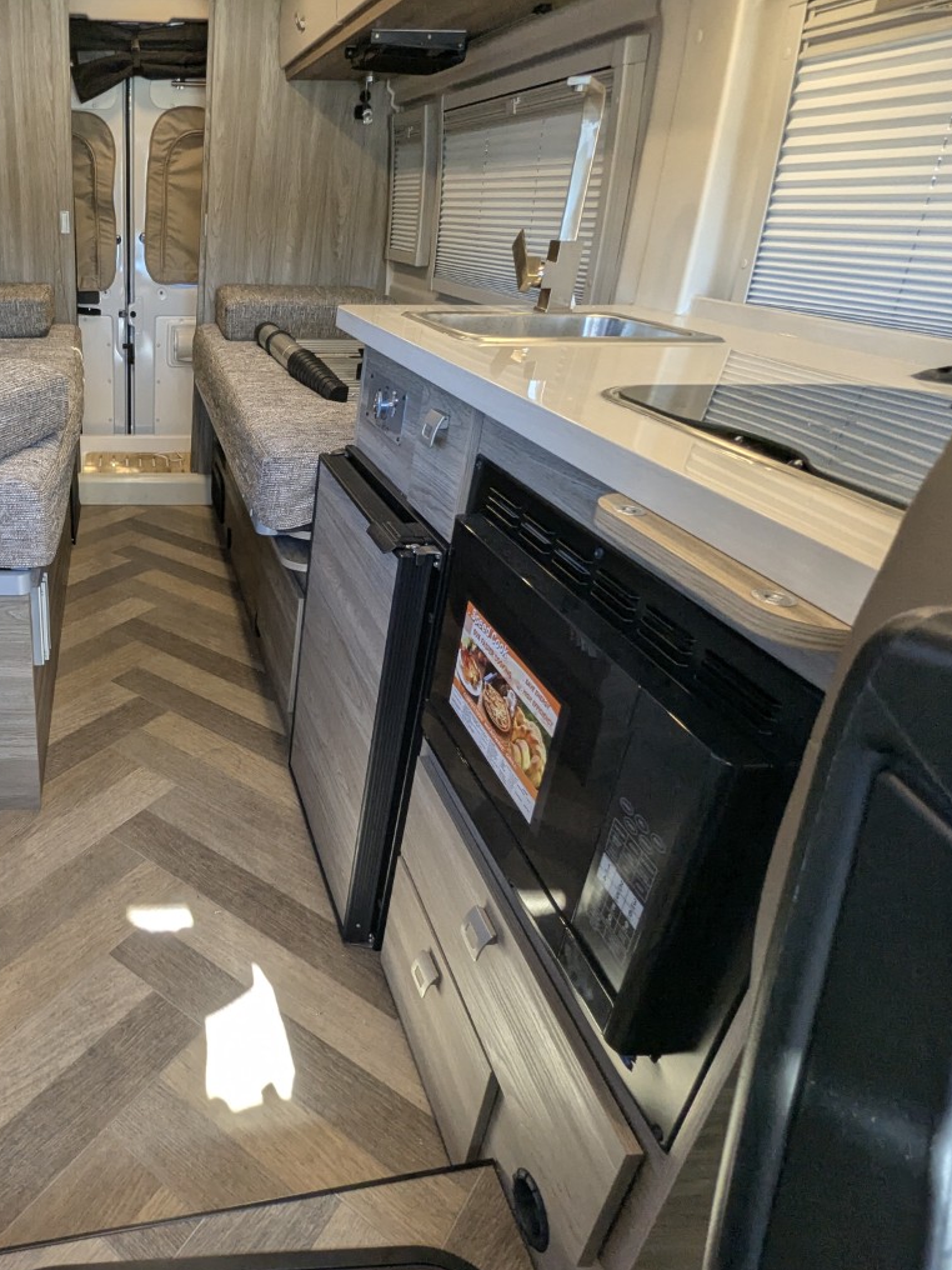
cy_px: 634
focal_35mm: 22
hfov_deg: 55.8
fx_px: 807
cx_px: 163
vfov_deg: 76.4
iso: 149
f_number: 2.2
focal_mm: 2.35
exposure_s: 1/129
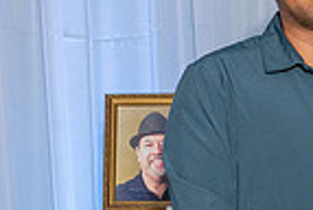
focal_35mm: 219
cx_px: 526
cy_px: 588
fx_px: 1908
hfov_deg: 9.0
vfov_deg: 5.9
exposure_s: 1/160
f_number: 5
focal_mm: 28
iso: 640
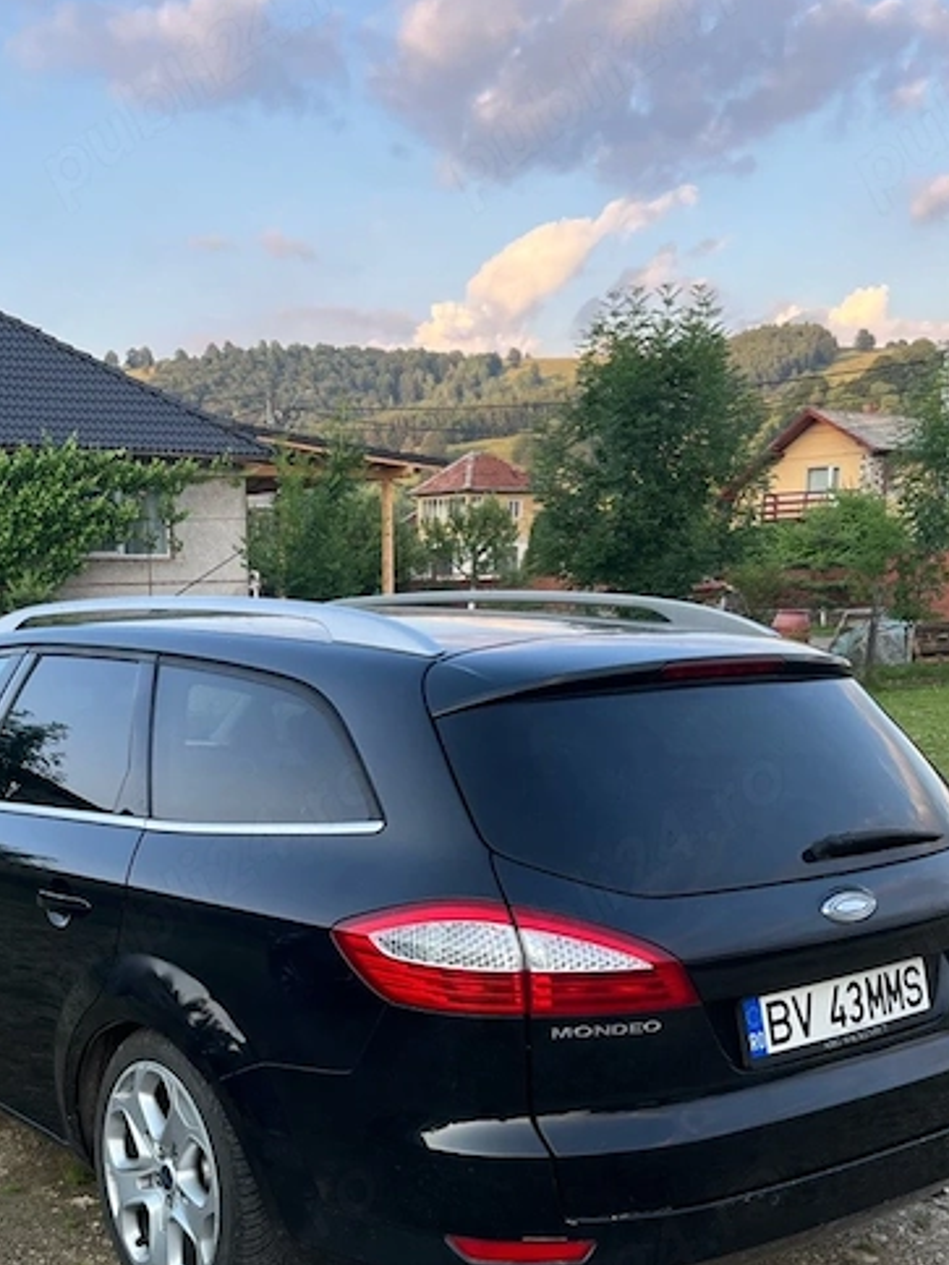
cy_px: 946
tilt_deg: -12.0
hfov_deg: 33.3
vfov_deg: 42.5
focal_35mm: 43
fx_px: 1572
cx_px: 314
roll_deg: +1.7
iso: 50
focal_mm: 5.1
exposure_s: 1/341
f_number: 1.6
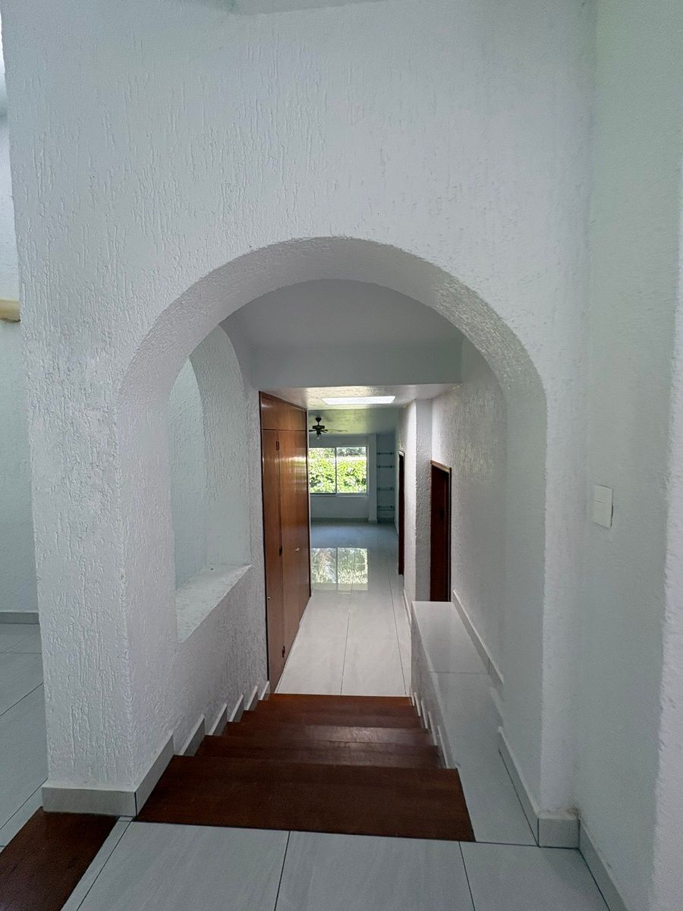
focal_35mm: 14
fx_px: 368
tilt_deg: -4.3
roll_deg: -0.2
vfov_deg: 102.1
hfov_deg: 85.7
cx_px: 342
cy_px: 456
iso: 160
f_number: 2.2
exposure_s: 1/99
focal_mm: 2.22
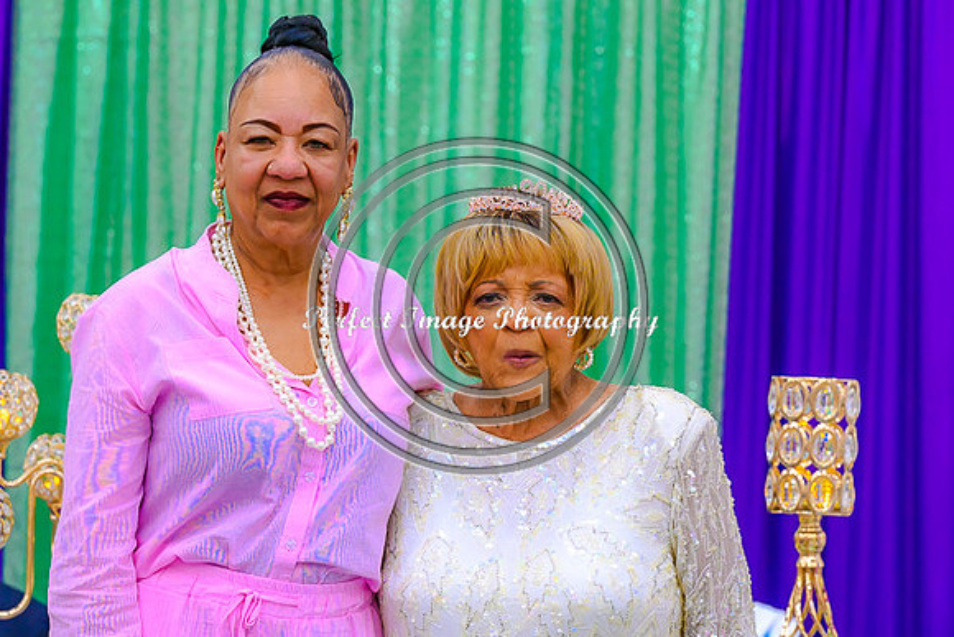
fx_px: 5303
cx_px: 459
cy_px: 416
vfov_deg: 6.9
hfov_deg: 10.3
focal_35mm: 200
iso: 400
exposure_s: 1/100
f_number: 2.8
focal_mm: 92
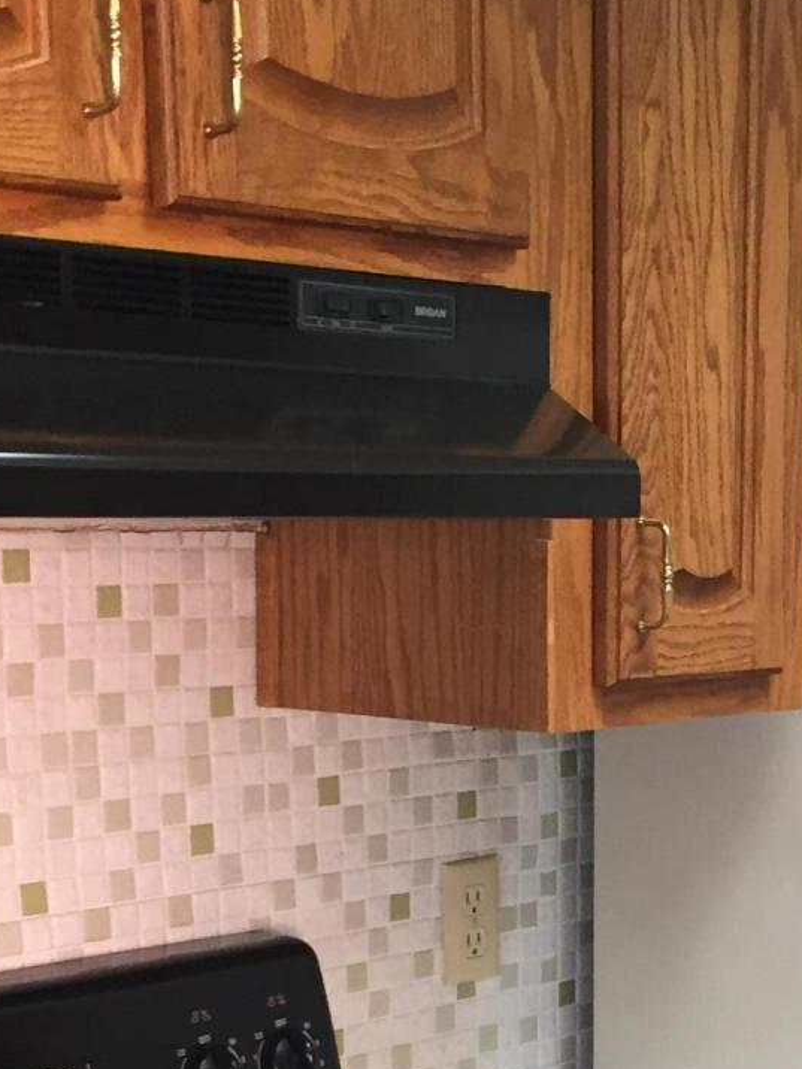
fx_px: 2502
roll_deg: -0.7
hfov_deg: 17.9
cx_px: 741
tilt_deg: -11.5
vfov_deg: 23.1
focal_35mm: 81
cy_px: 1076
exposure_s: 1/30
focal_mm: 4.15
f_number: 2.2
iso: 100
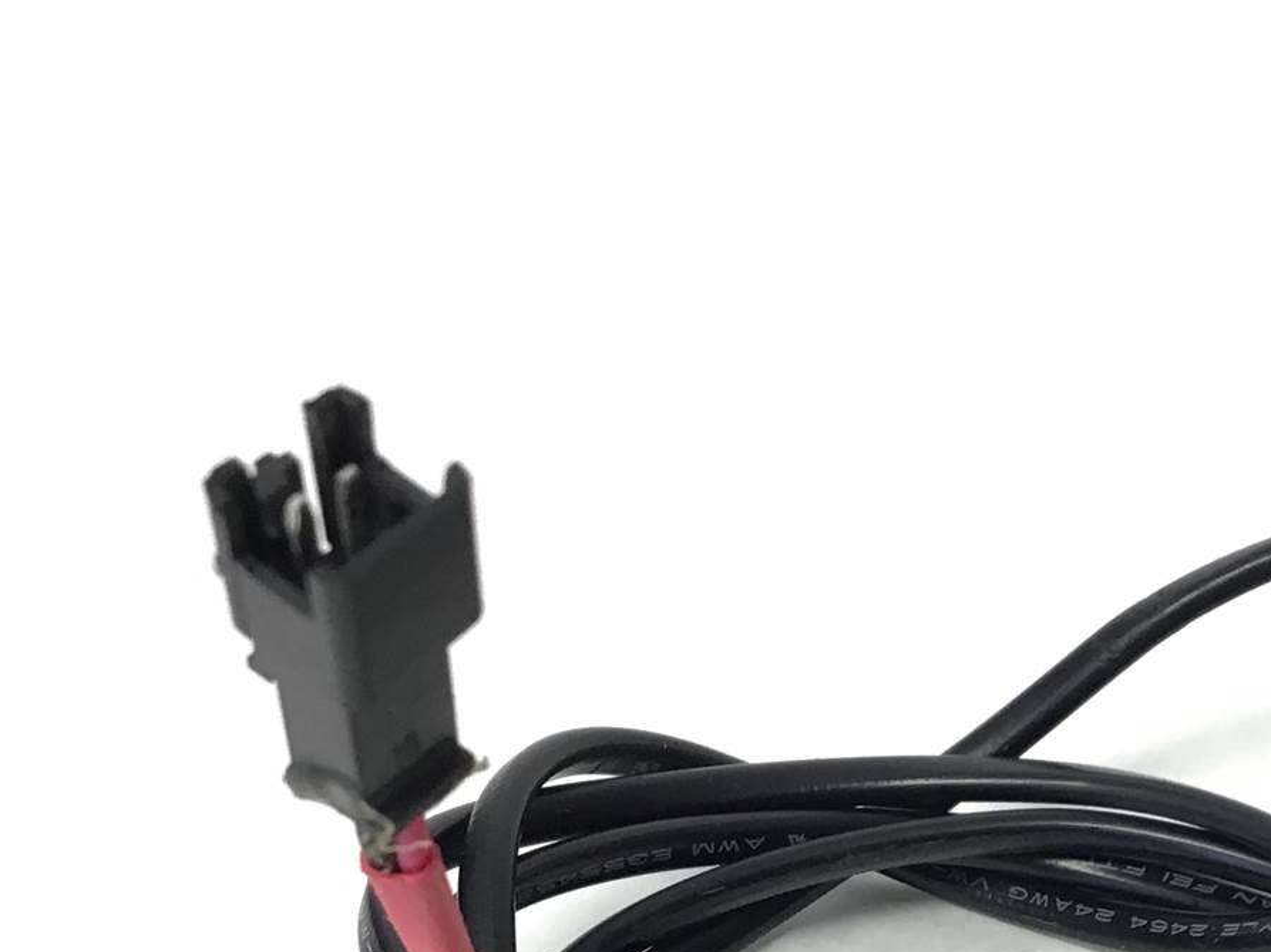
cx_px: 1049
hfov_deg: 27.9
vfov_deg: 20.7
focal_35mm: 68
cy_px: 1002
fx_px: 2496
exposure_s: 1/33
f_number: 2.4
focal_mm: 3.3
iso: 40
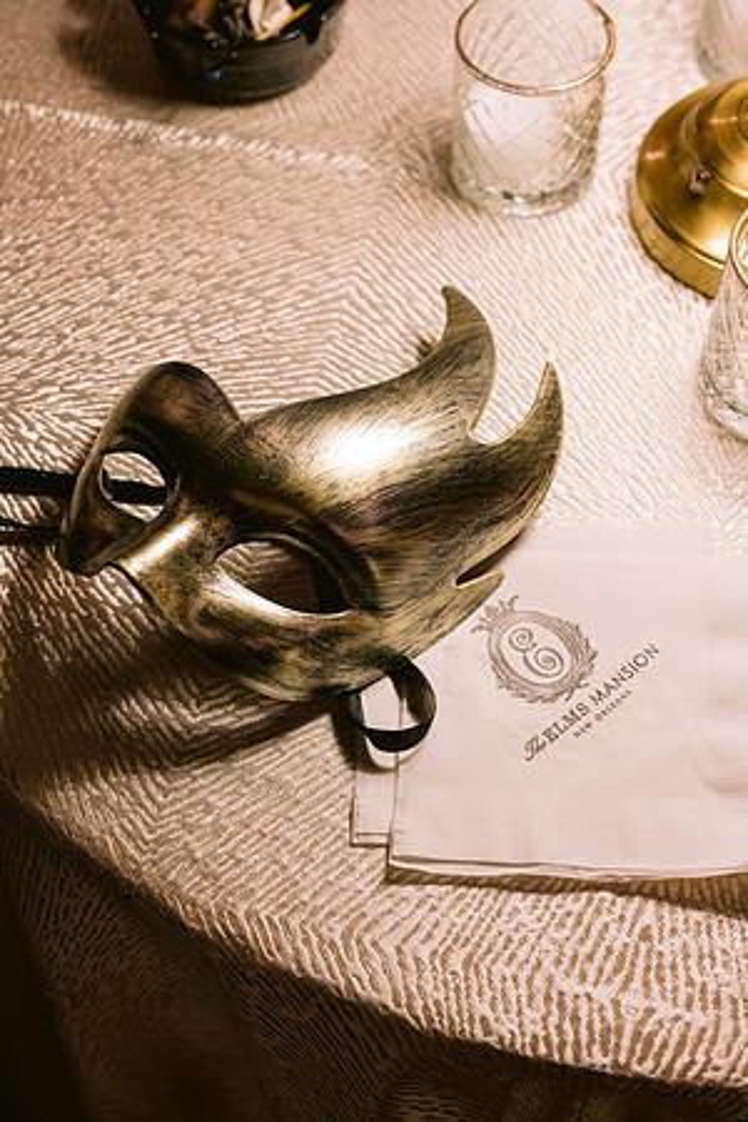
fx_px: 1558
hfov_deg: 27.0
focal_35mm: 50
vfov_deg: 39.6
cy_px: 561
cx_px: 374
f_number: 5
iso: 4000
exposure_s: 1/80
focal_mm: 50
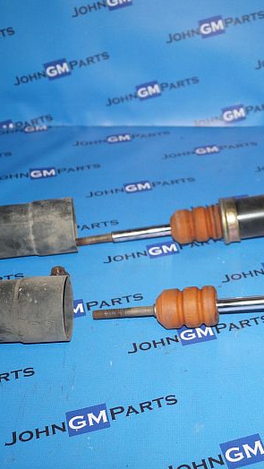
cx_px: 234
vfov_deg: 42.9
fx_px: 597
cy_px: 237
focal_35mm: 48
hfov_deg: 24.3
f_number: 4
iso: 800
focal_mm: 20
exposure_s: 1/160
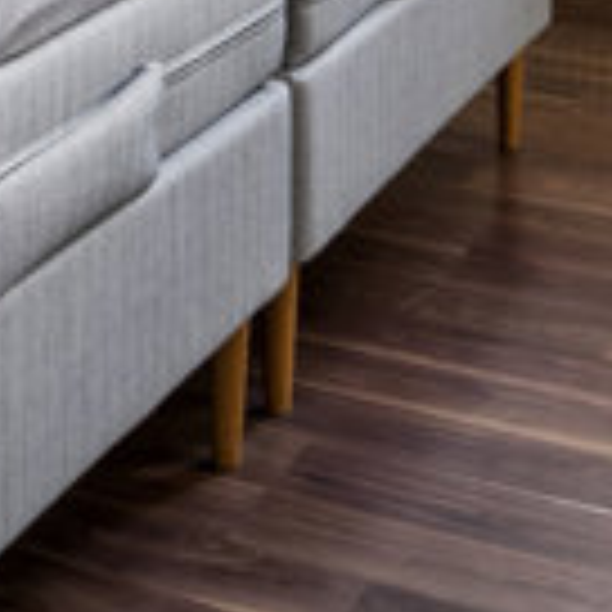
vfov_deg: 17.2
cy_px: -484
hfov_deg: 20.9
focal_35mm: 82
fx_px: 1650
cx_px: 436
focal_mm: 11
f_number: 8
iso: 200
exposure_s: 1/10
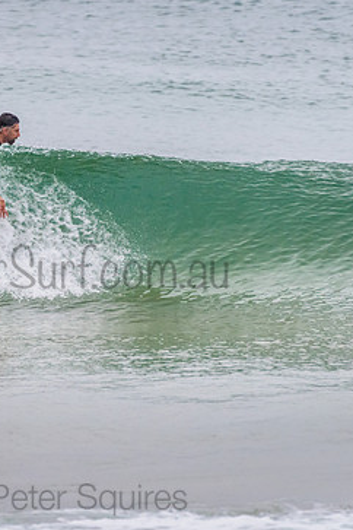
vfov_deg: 2.1
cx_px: 20
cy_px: 197
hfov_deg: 1.4
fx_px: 14398
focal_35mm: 979
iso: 720
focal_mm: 500
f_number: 5.6
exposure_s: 1/1000
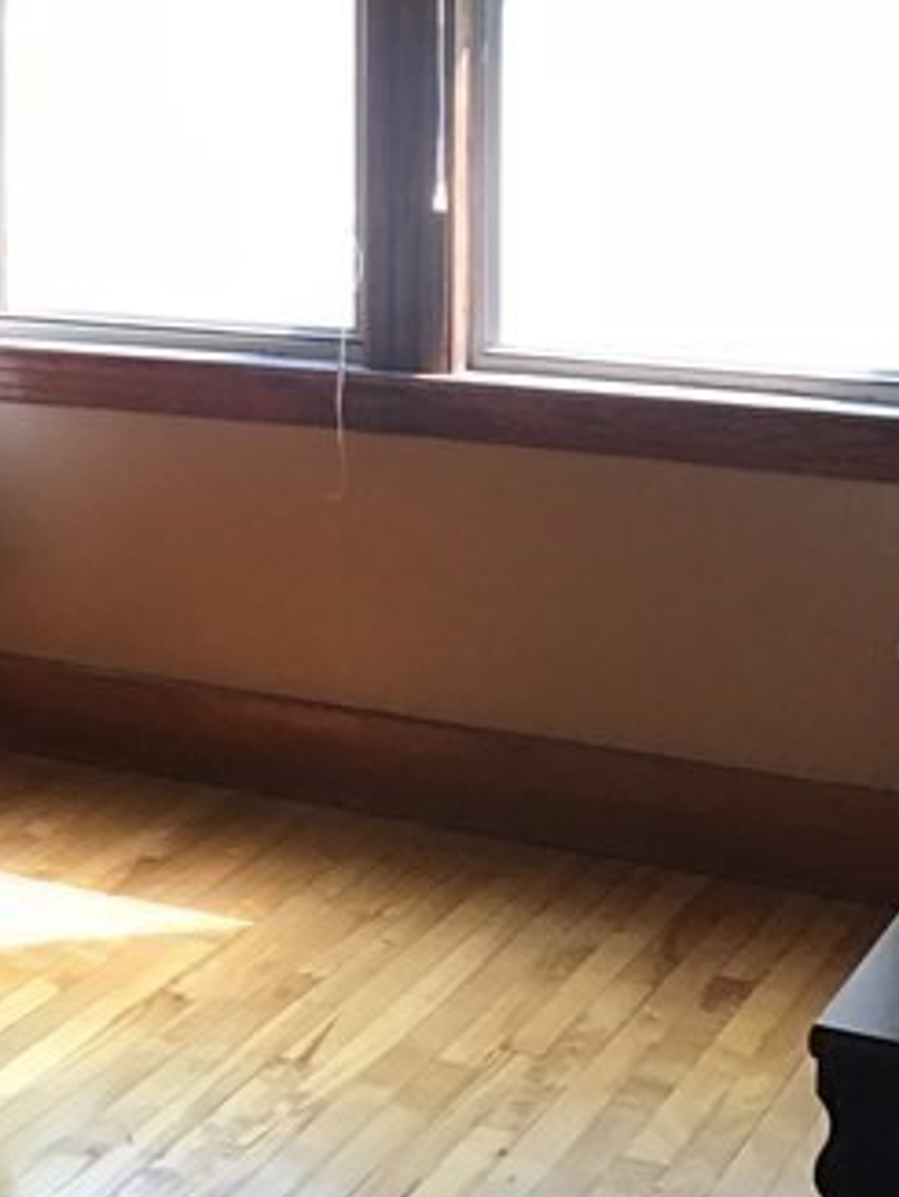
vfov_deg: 26.0
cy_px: 165
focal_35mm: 73
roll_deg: +0.6
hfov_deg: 19.6
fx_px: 2525
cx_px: -11
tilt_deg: -3.7
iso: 25
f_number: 2.4
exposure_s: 1/40
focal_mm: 3.3
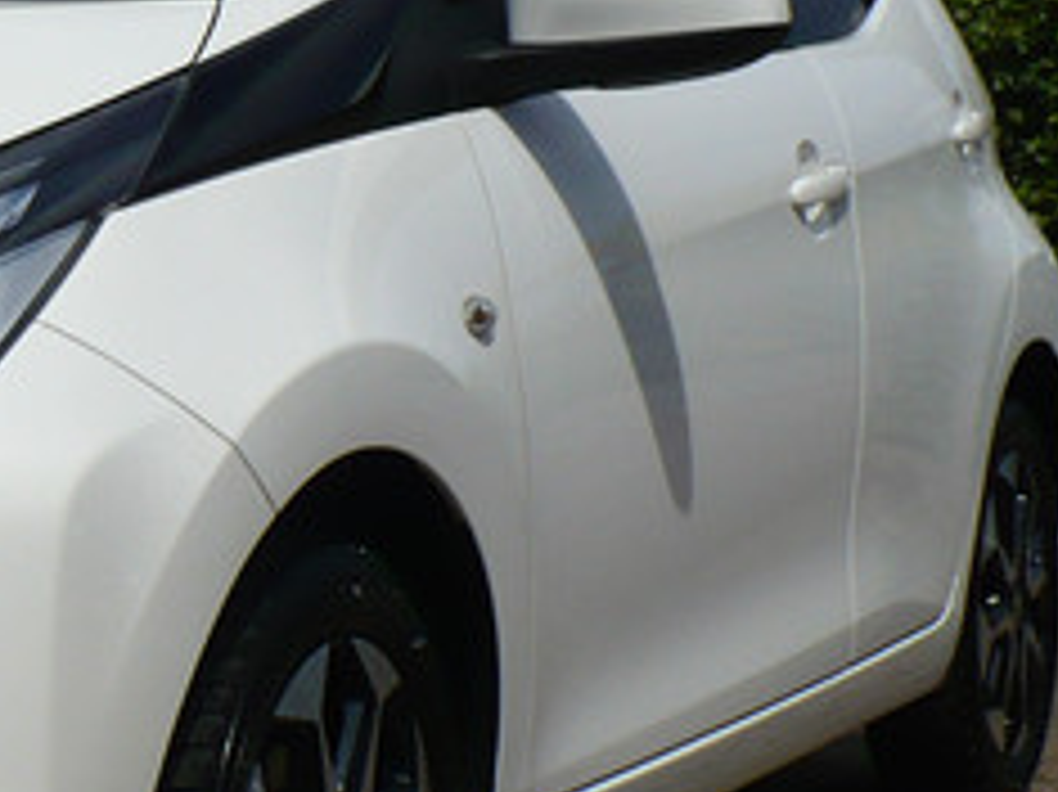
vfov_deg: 12.6
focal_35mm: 117
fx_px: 3574
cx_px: -149
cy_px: 248
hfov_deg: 16.3
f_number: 8
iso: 100
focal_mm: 6.1
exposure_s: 1/640
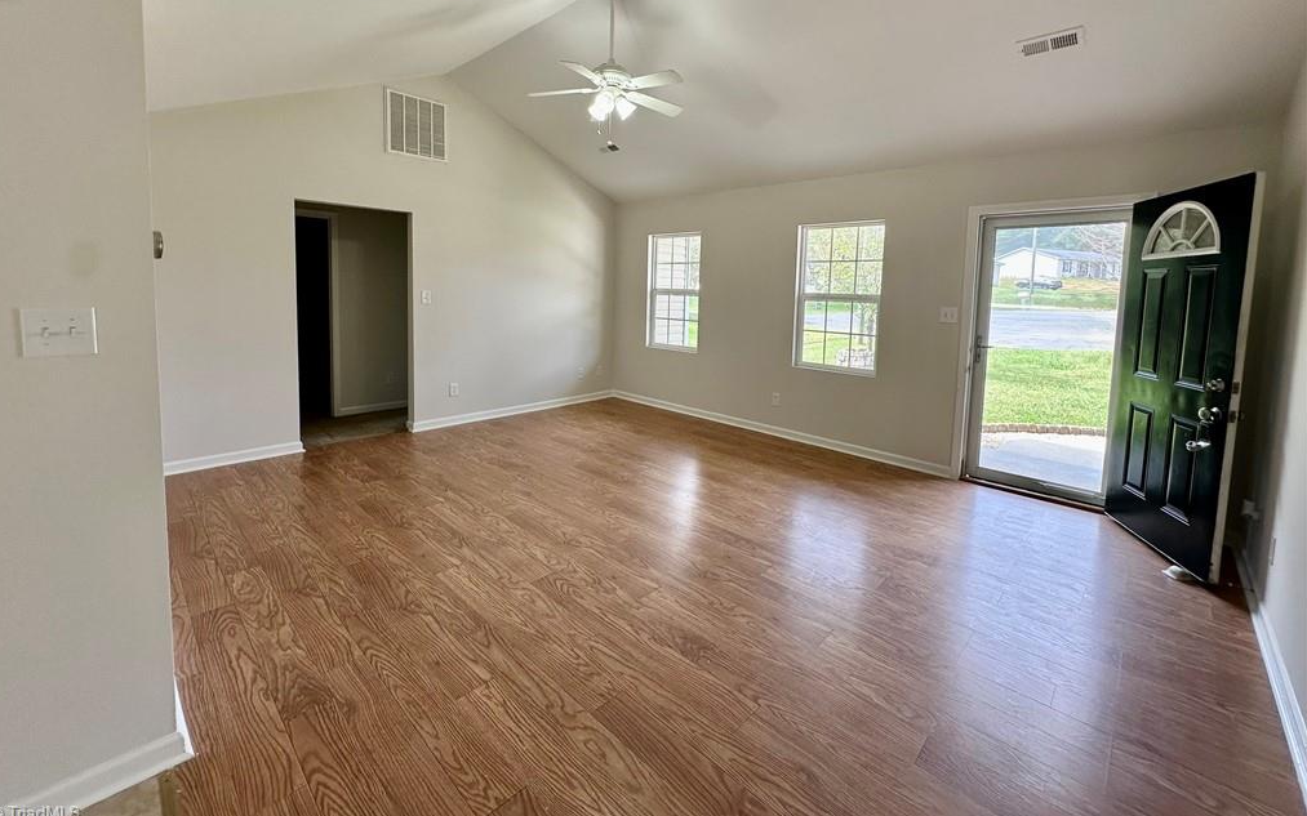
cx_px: 648
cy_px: 330
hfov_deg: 101.5
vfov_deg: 74.0
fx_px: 534
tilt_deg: -4.0
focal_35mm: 15
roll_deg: -1.3
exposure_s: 1/120
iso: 50
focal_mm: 2.22
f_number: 2.2
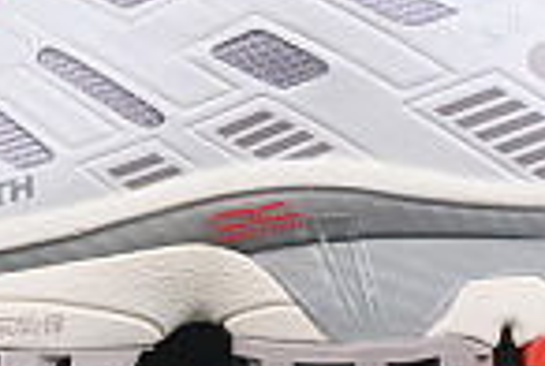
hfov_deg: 8.0
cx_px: 112
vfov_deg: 5.4
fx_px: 3883
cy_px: -2
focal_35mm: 256
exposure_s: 1/80
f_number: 8
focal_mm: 50
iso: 160
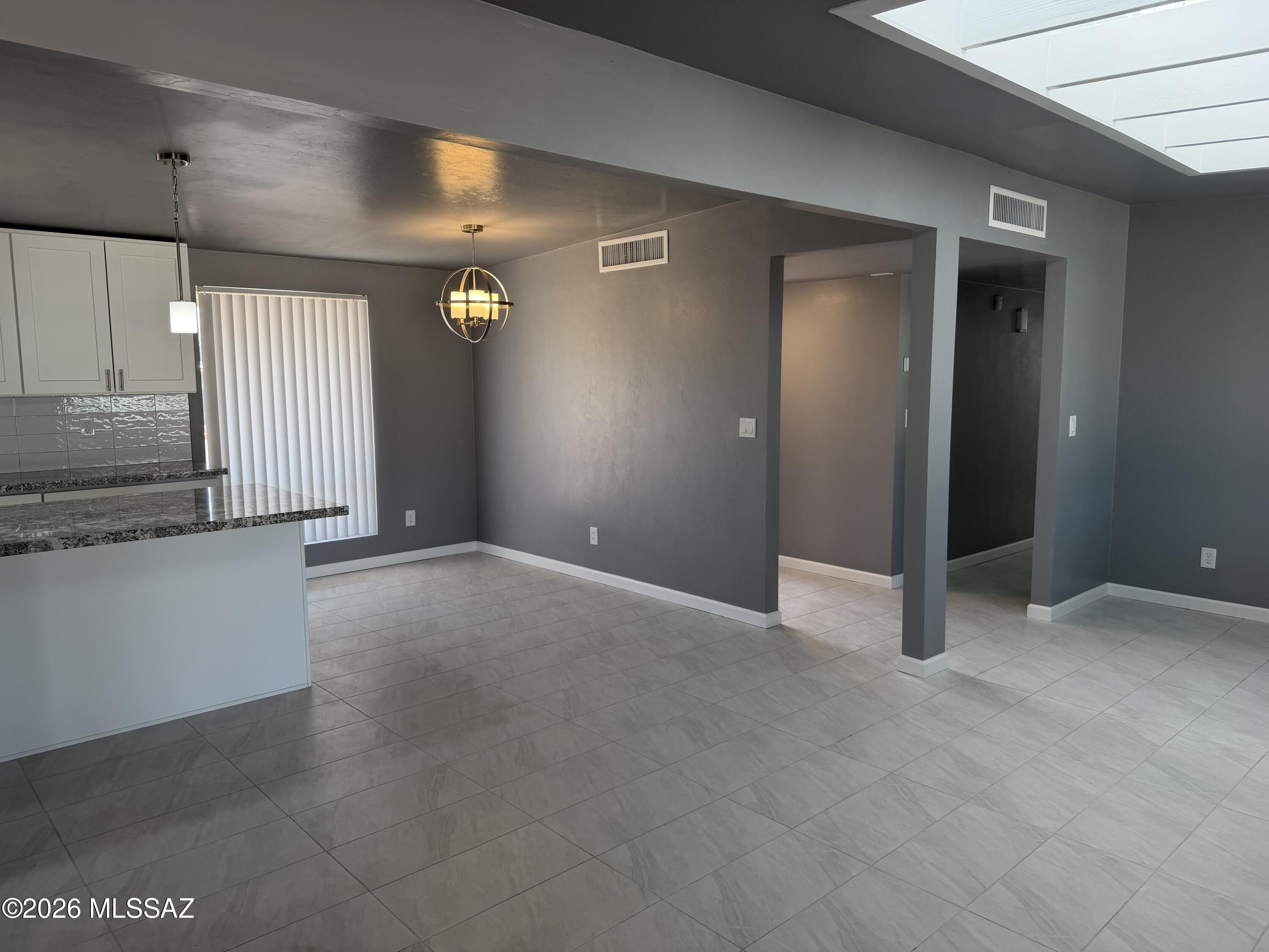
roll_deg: -0.7
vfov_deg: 56.8
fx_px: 880
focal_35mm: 24
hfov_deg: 71.6
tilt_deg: -6.6
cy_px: 476
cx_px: 634
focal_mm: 6.76
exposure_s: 1/175
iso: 80
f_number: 1.78
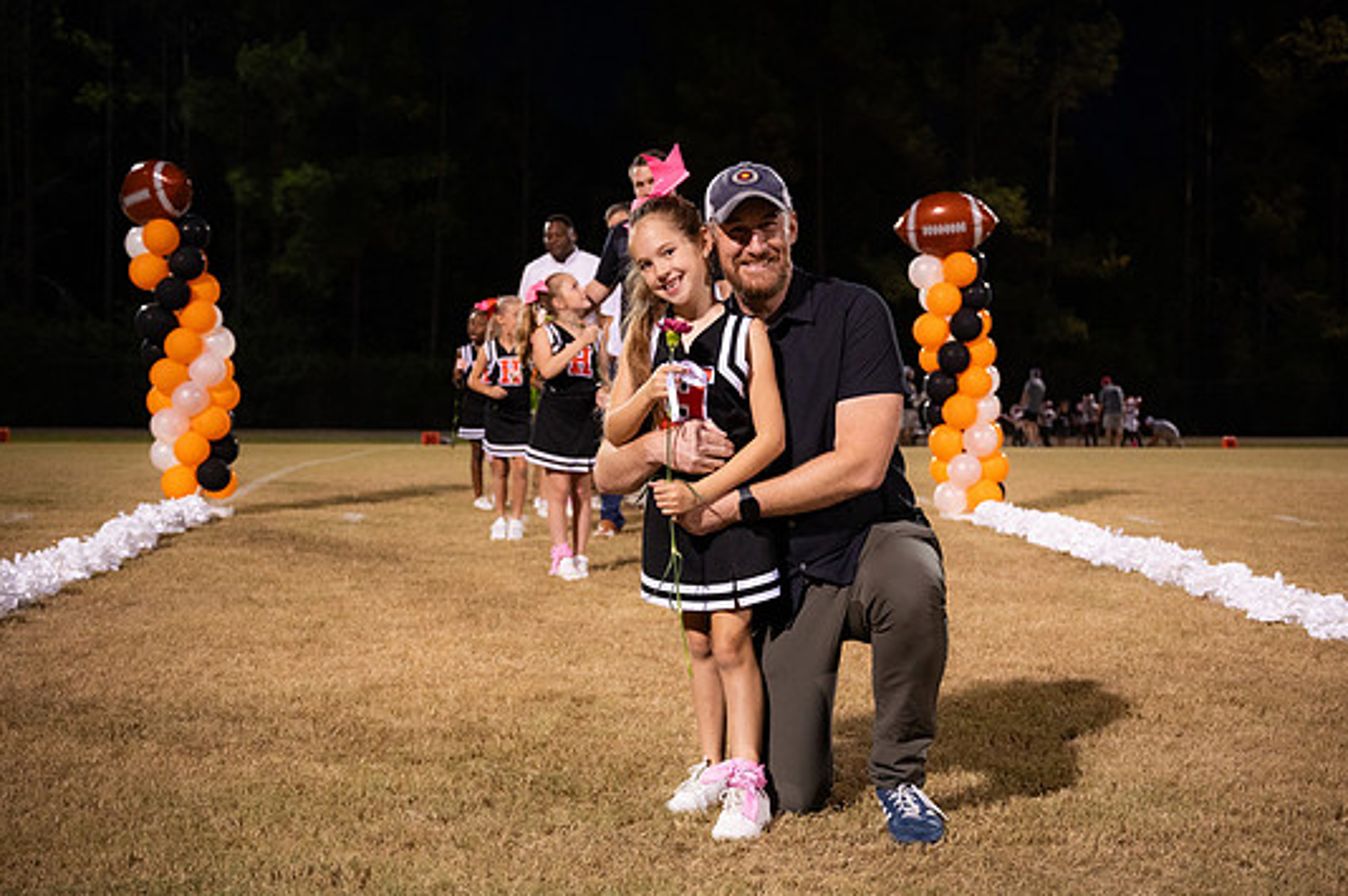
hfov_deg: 39.6
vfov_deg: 26.9
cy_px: 462
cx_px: 719
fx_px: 1870
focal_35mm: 50
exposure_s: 1/250
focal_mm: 46
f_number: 4
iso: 3200
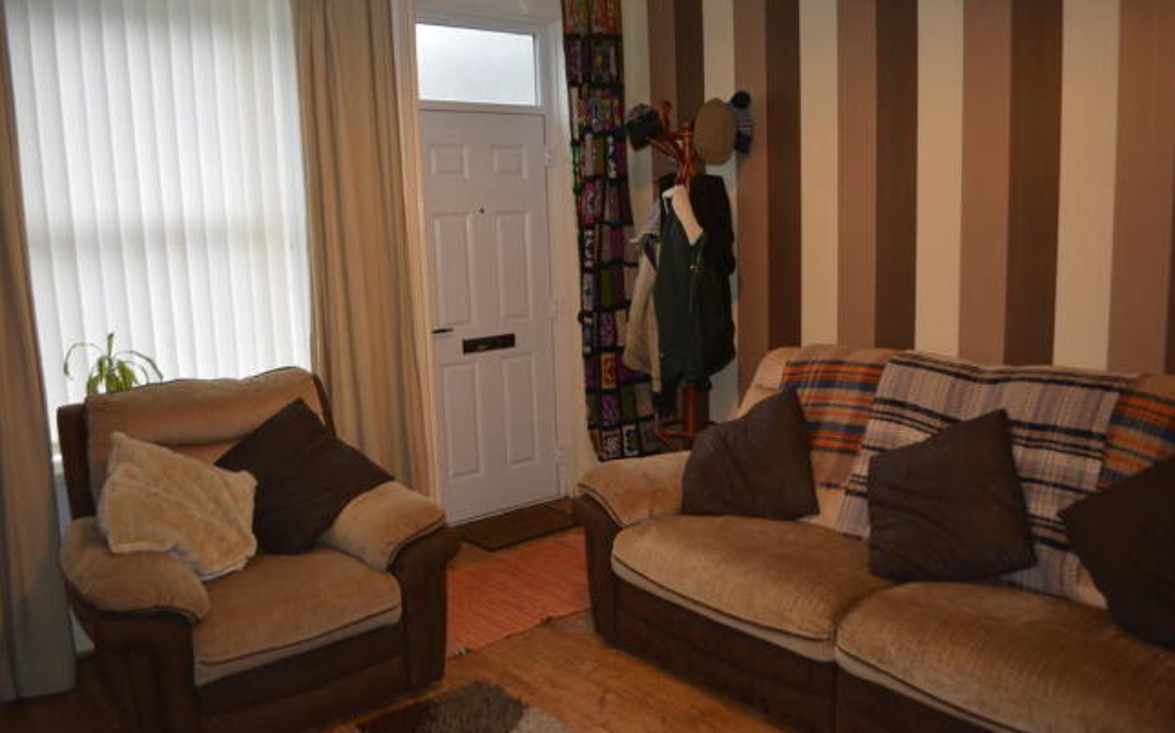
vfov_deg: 44.5
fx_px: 896
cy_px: 353
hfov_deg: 66.5
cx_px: 587
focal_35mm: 28
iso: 1600
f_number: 3.5
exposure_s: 1/60
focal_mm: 18
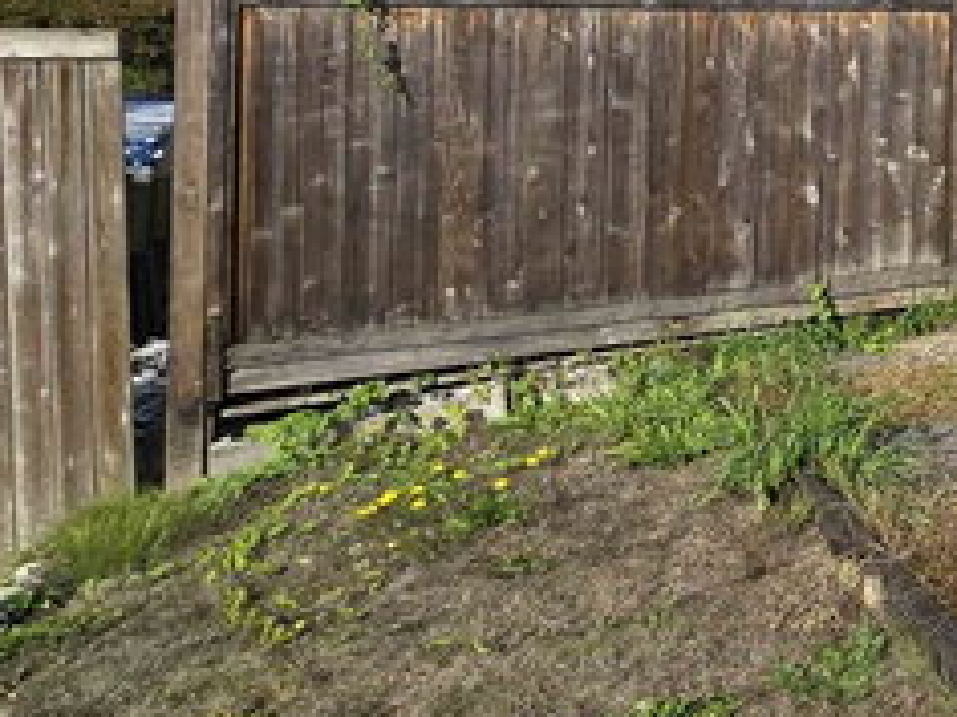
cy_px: -24
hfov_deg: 26.2
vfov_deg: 30.2
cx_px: 1537
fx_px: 1216
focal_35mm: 44
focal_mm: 2.2
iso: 50
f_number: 2.2
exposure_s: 1/1723
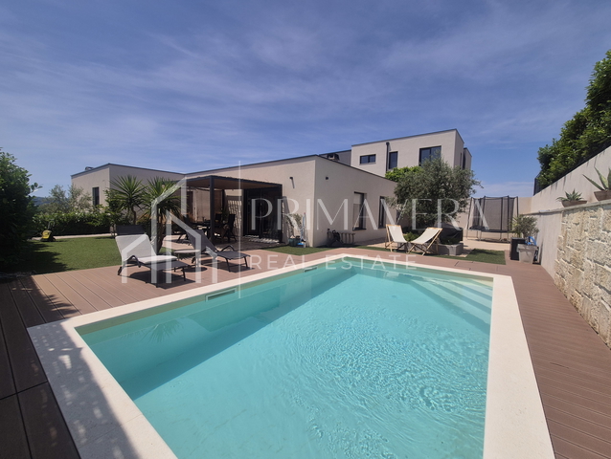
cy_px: 230
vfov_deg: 90.0
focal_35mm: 13
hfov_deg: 106.1
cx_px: 306
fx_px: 230
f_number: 2.2
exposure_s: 1/4928
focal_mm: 2.2
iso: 50
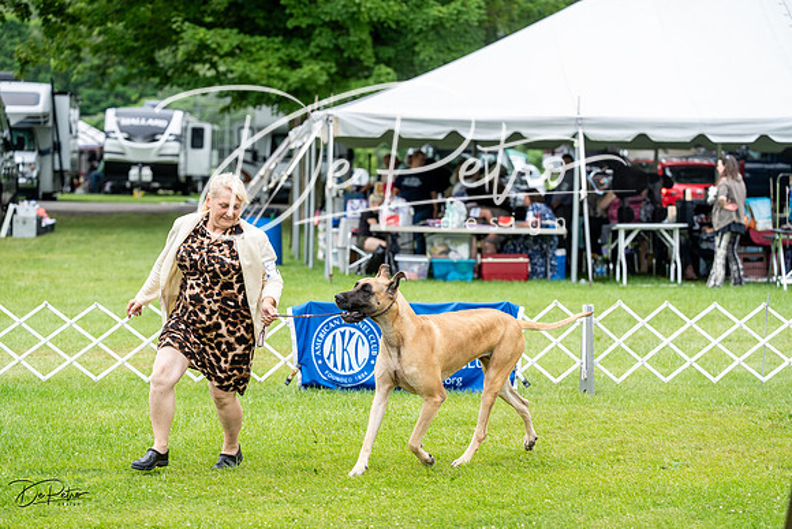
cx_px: 396
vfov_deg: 11.2
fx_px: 2685
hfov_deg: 16.8
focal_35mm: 122
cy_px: 264
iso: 400
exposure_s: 1/1000
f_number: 4.5
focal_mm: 122
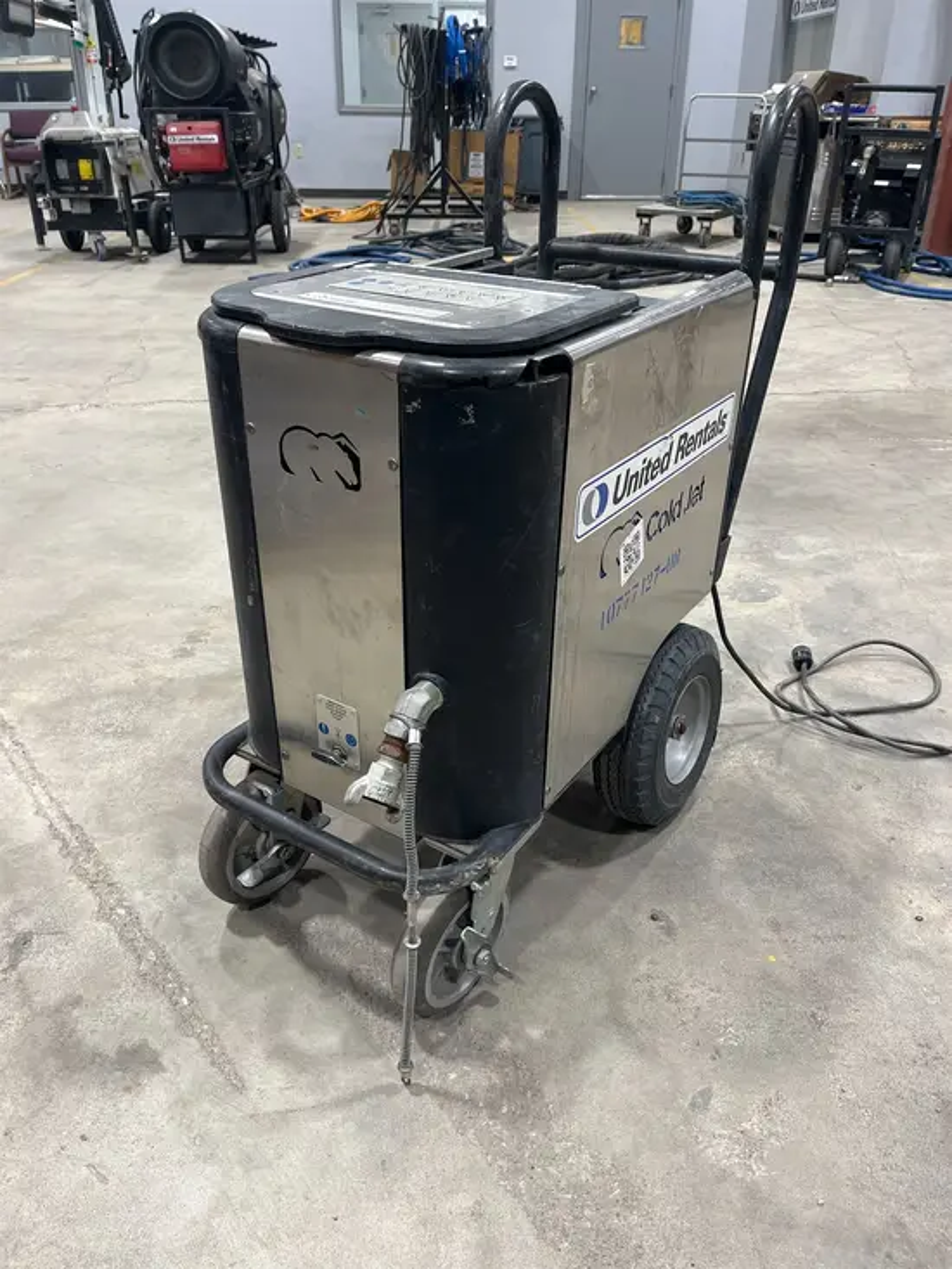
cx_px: 476
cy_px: 634
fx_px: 953
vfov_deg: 67.3
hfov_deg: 53.1
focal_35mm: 26
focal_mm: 5.1
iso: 125
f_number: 1.6
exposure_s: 1/88
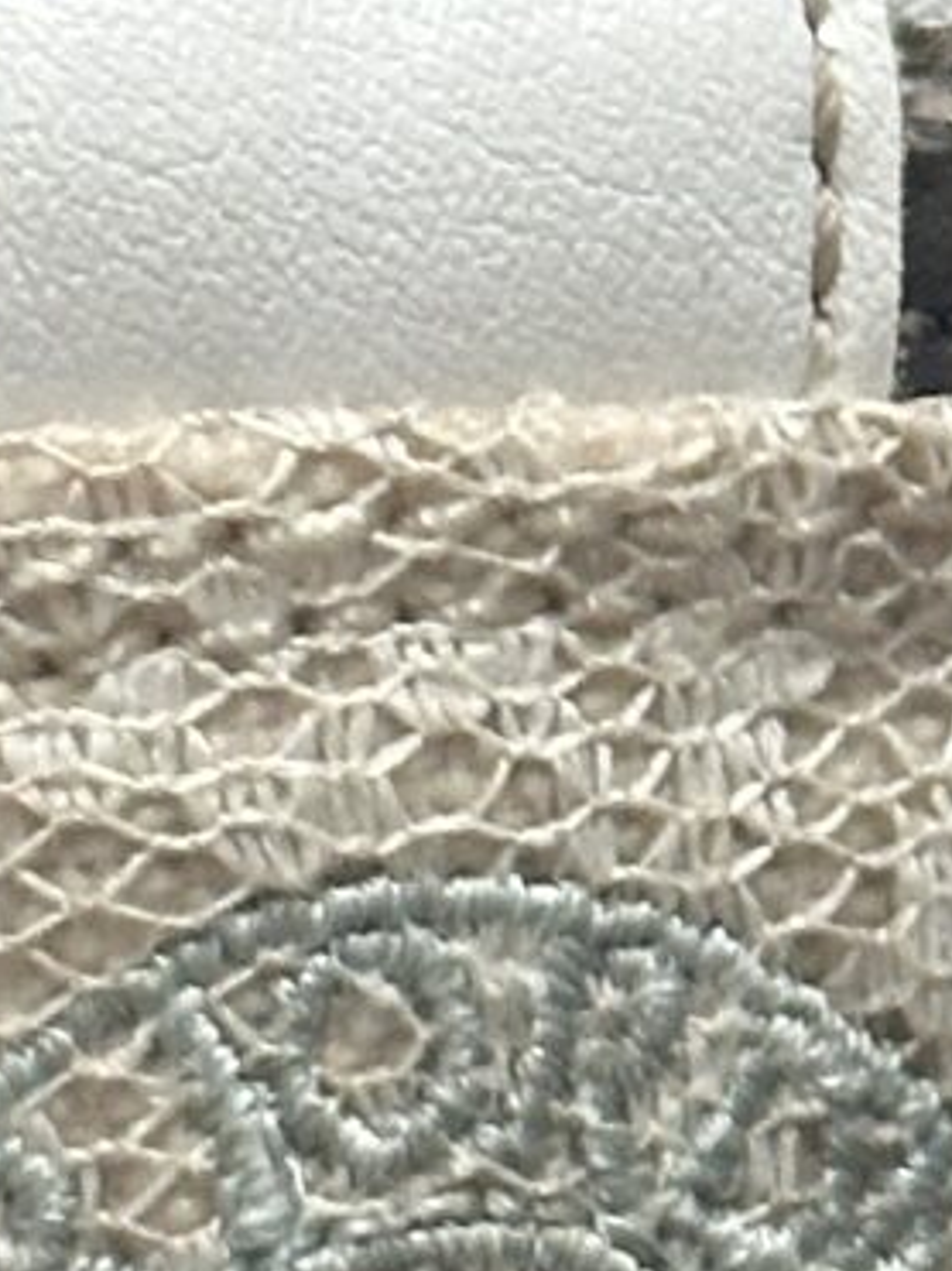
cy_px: 134
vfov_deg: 6.0
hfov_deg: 4.5
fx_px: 12144
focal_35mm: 331
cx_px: 65
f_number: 1.78
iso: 200
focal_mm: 6.86
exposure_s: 1/50
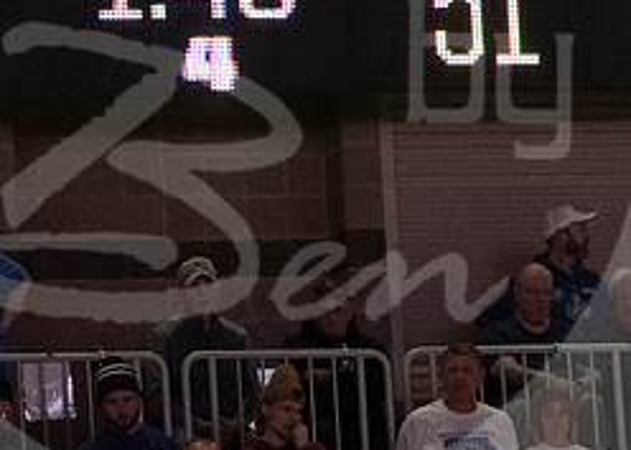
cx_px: 455
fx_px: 10373
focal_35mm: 579
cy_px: -107
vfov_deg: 2.5
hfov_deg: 3.5
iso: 2500
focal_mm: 82
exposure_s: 1/800
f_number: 2.8
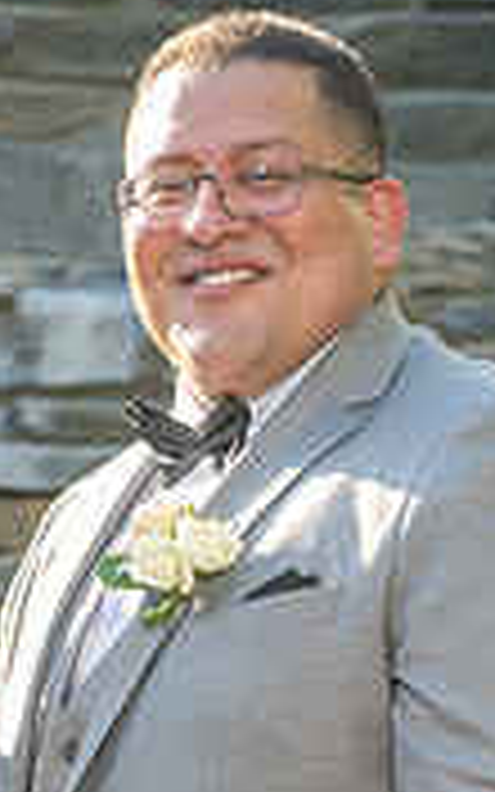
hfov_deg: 5.4
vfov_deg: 8.6
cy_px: 905
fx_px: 5245
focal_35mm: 243
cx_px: 337
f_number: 4
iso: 100
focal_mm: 62
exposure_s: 1/250
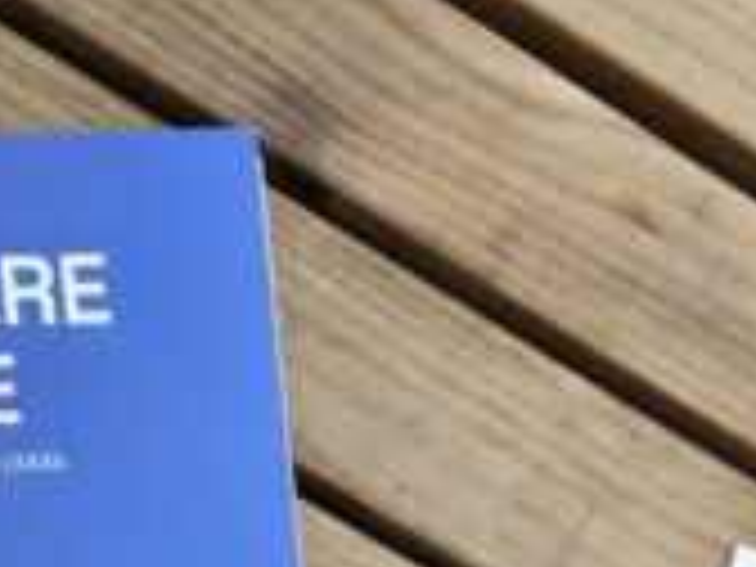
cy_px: 1184
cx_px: 738
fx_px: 2293
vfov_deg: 12.3
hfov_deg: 18.3
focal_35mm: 105
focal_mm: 5.4
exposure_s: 1/208
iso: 25
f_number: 1.8
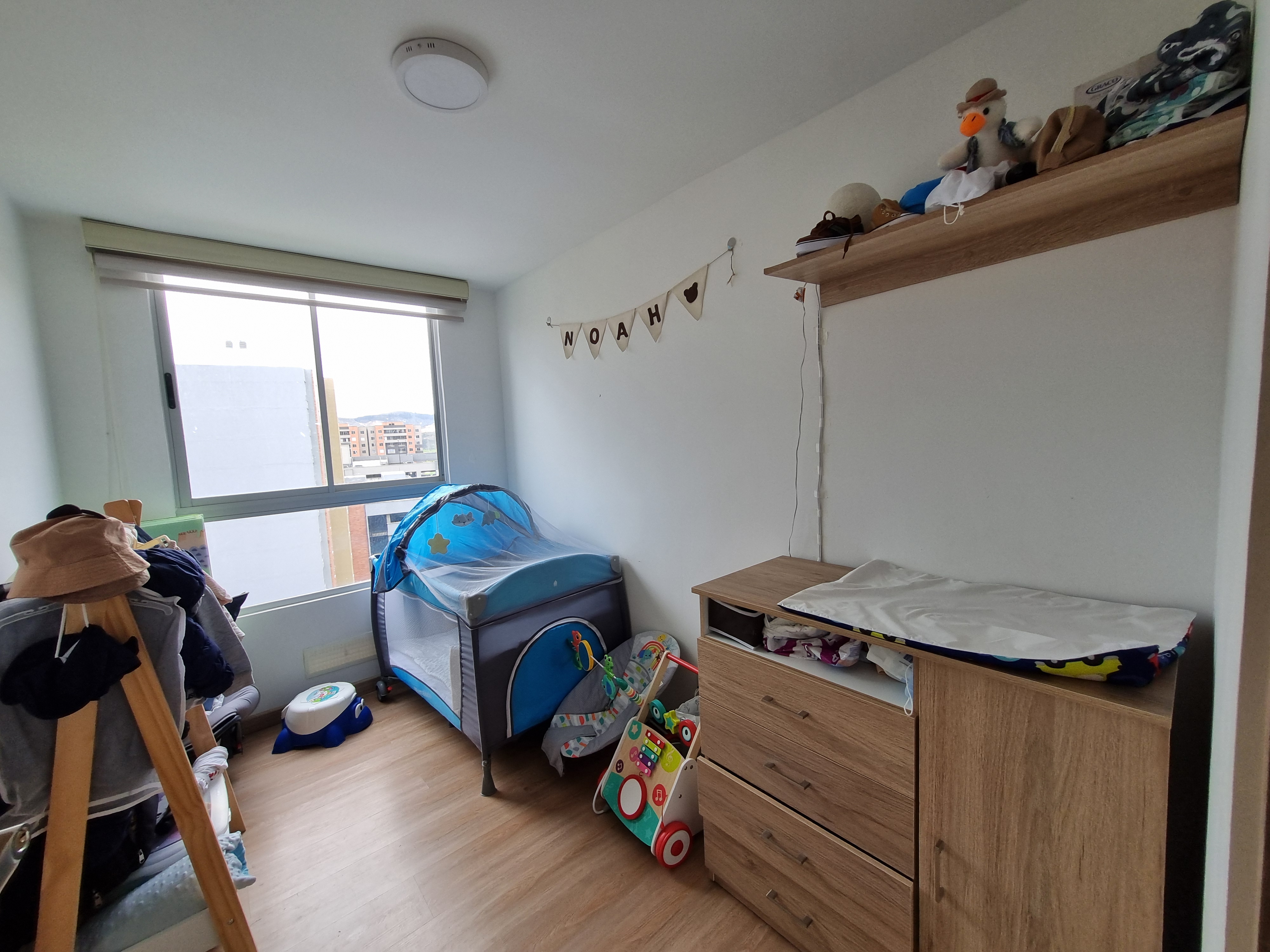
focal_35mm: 13
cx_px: 635
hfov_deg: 106.2
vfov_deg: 89.9
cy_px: 476
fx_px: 477
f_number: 2.2
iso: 64
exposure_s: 1/60
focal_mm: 1.74
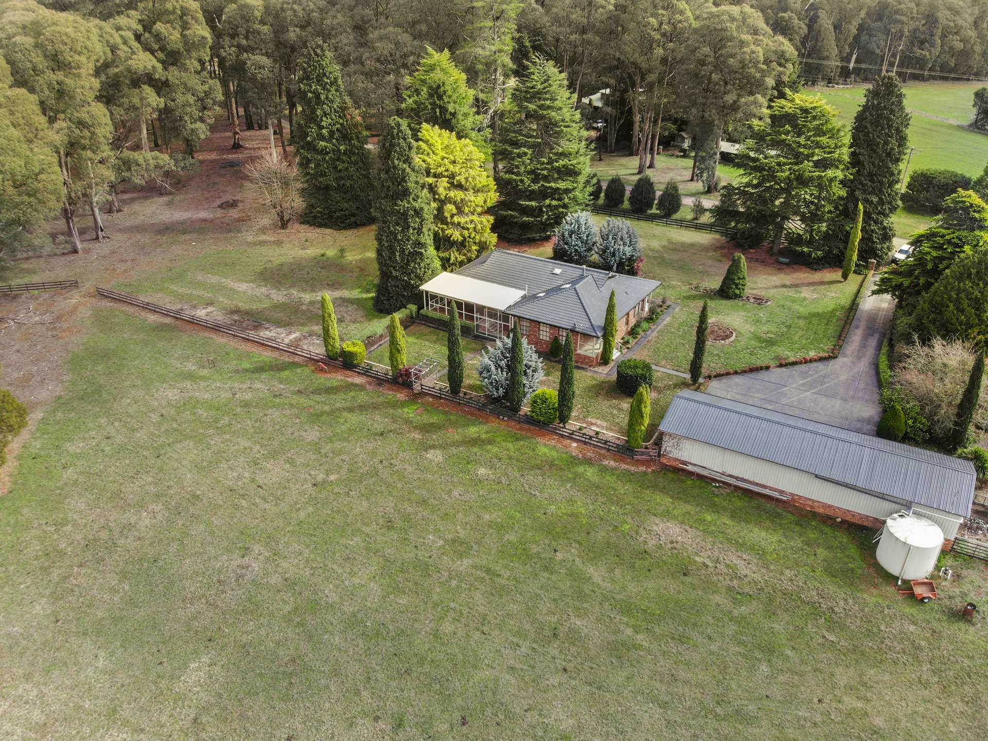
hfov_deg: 71.6
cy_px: 370
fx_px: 685
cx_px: 494
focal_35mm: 24
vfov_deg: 56.8
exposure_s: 1/280
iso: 100
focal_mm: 4.5
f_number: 2.8
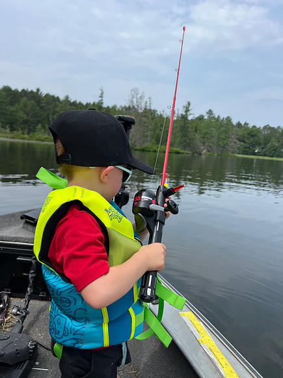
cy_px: 189
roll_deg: -6.2
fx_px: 283
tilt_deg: -7.8
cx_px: 142
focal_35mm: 26
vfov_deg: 67.3
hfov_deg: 53.1
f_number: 1.5
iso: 50
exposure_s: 1/4274
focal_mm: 5.7
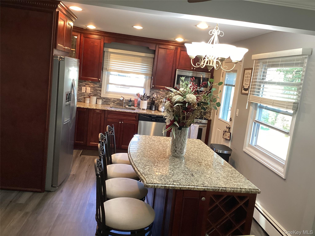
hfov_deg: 58.4
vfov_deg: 45.4
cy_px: 118
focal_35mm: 31
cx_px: 158
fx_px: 282
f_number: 2.4
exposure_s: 1/50
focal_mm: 3.3
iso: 125
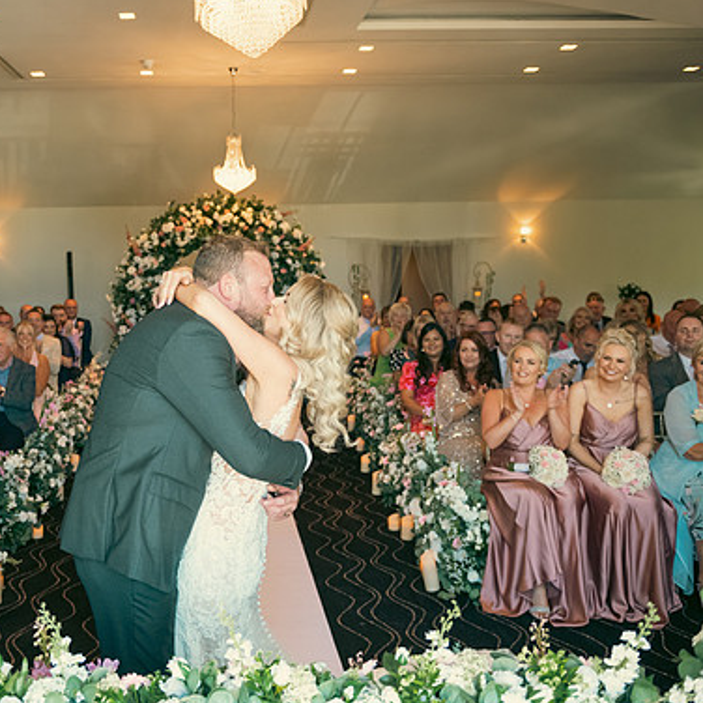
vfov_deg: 43.9
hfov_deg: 43.2
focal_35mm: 38
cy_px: 354
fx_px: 873
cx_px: 230
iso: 1000
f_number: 3.5
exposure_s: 1/160
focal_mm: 29
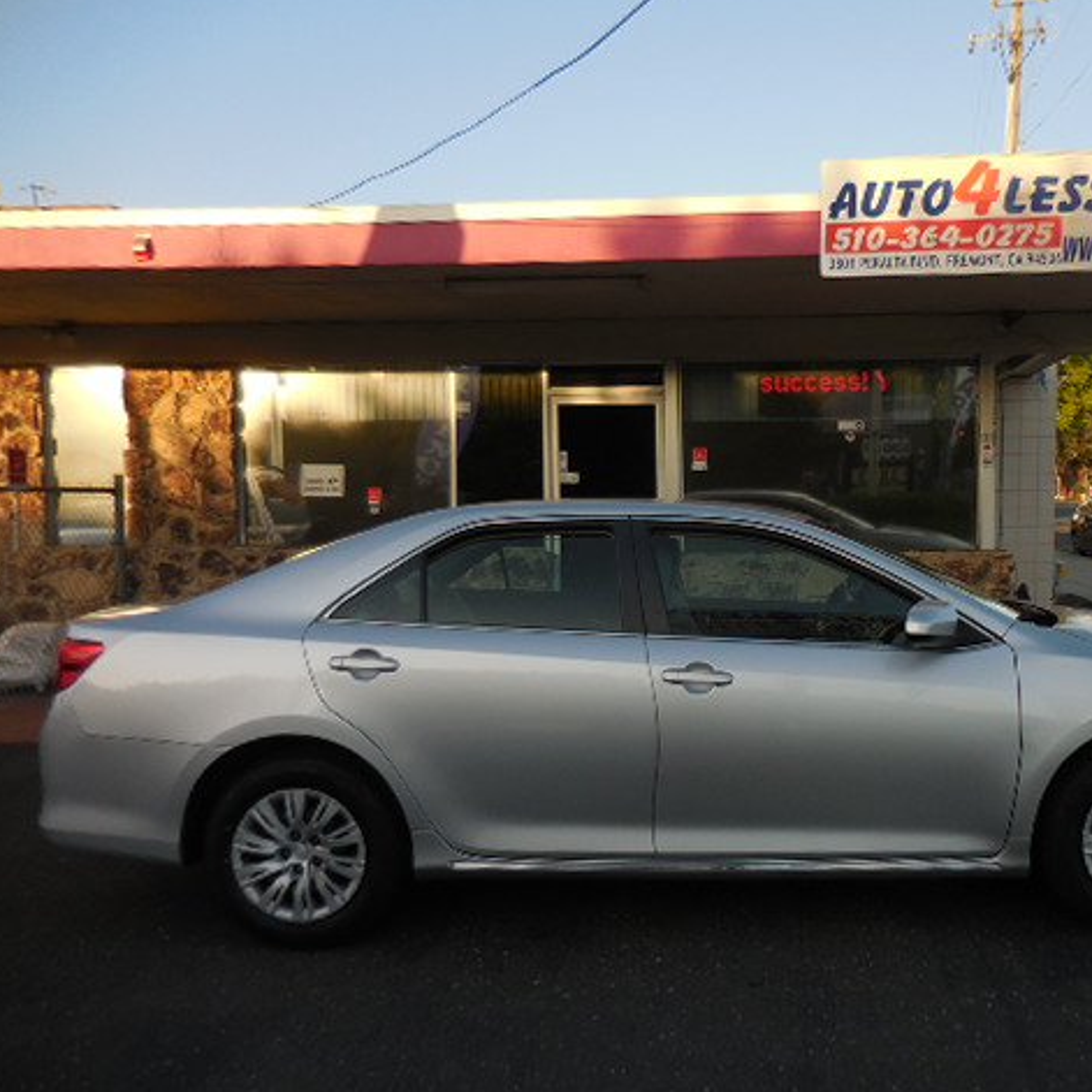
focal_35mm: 30
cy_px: 540
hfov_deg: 53.4
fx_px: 1071
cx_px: 689
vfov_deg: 54.0
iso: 125
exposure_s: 1/500
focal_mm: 4.5
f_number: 3.3
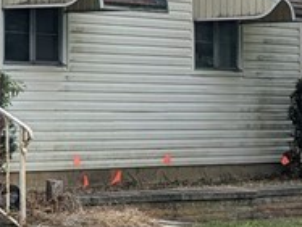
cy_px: 56
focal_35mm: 131
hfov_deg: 11.8
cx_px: -455
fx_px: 1145
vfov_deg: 11.3
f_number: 1.85
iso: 48
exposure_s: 1/1550
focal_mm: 6.81
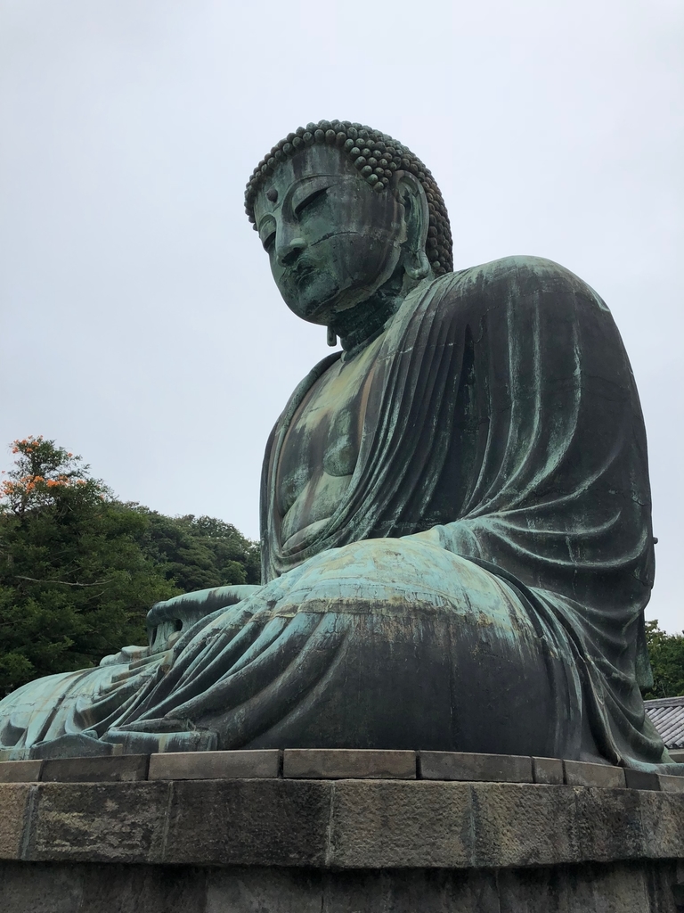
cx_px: 342
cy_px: 456
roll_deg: +0.3
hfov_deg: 49.7
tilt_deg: +26.0
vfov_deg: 63.4
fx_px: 738
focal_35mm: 28
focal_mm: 3.99
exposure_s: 1/960
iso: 20
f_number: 1.8
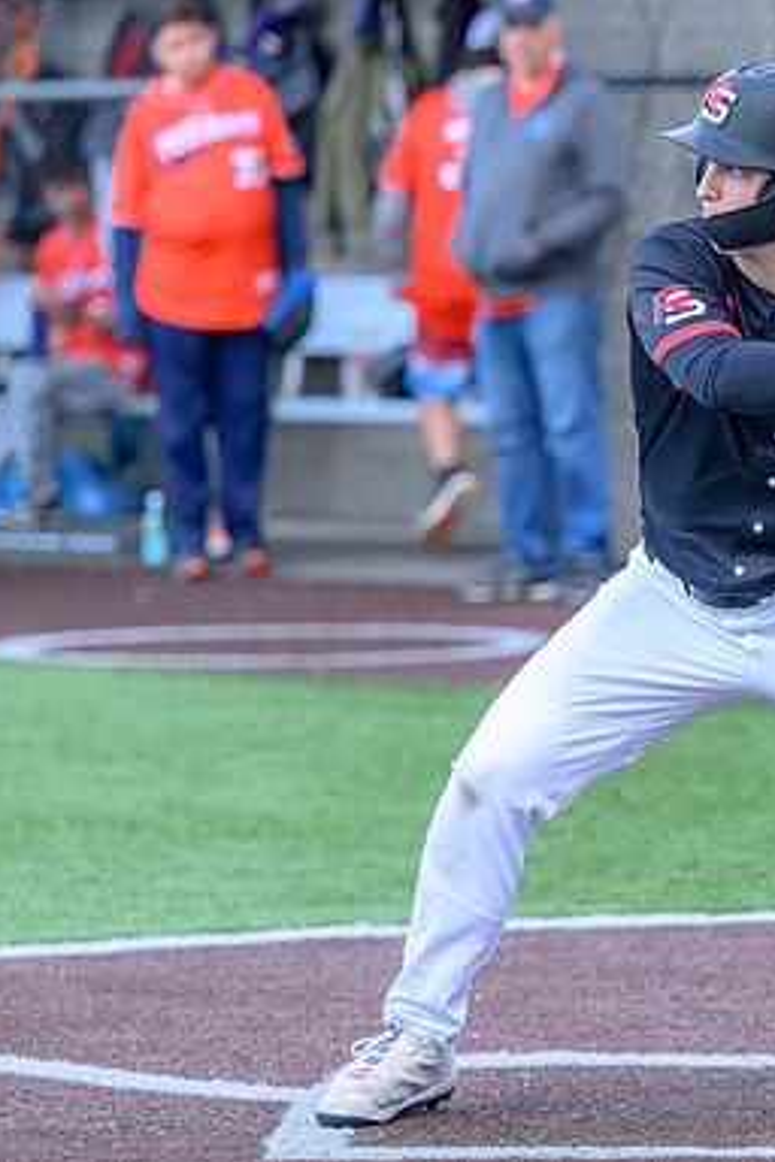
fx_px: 8944
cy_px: 481
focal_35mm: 277
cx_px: 811
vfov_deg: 7.4
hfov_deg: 5.0
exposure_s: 1/2000
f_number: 3.2
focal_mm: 140
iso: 2000
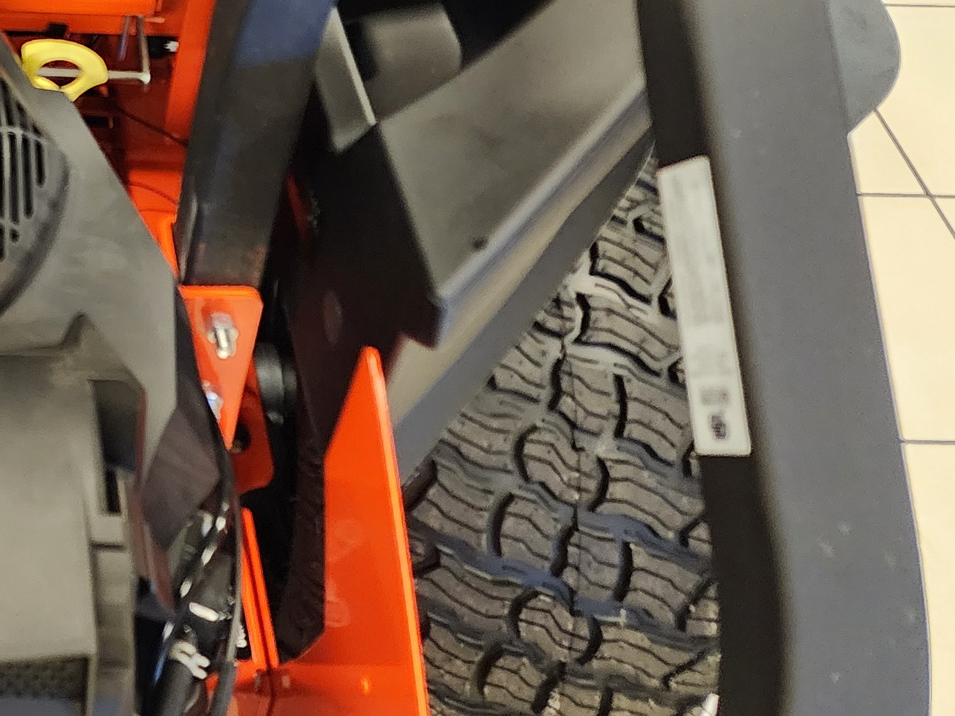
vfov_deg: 22.4
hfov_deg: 28.0
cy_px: -155
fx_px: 1655
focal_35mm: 60
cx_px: -205
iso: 640
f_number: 1.8
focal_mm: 6.4
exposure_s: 1/60
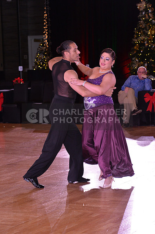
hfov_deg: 10.9
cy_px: 117
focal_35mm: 125
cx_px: 78
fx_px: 810
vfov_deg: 16.4
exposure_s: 1/250
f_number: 7.1
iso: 2000
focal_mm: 125
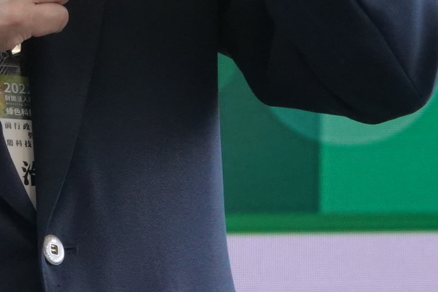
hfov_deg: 2.1
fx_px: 12175
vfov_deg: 1.4
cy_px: -364
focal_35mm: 1001
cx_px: 174
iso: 800
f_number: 4
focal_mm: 75.77
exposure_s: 1/160
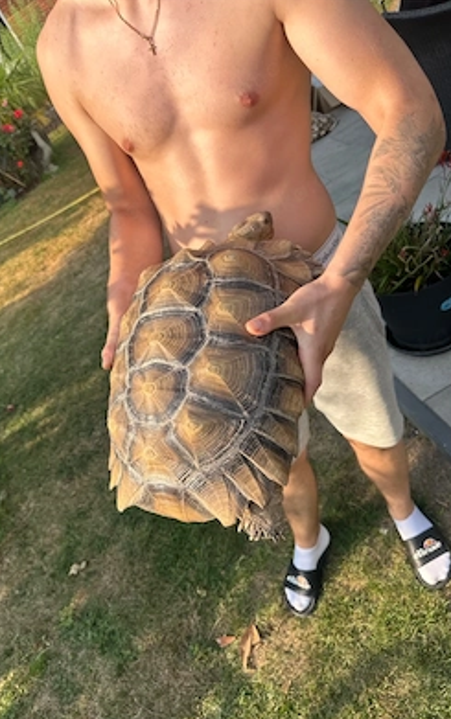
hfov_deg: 47.5
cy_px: 364
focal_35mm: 26
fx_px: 510
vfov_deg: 70.4
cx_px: 188
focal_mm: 6.86
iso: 80
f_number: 1.78
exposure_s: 1/1304
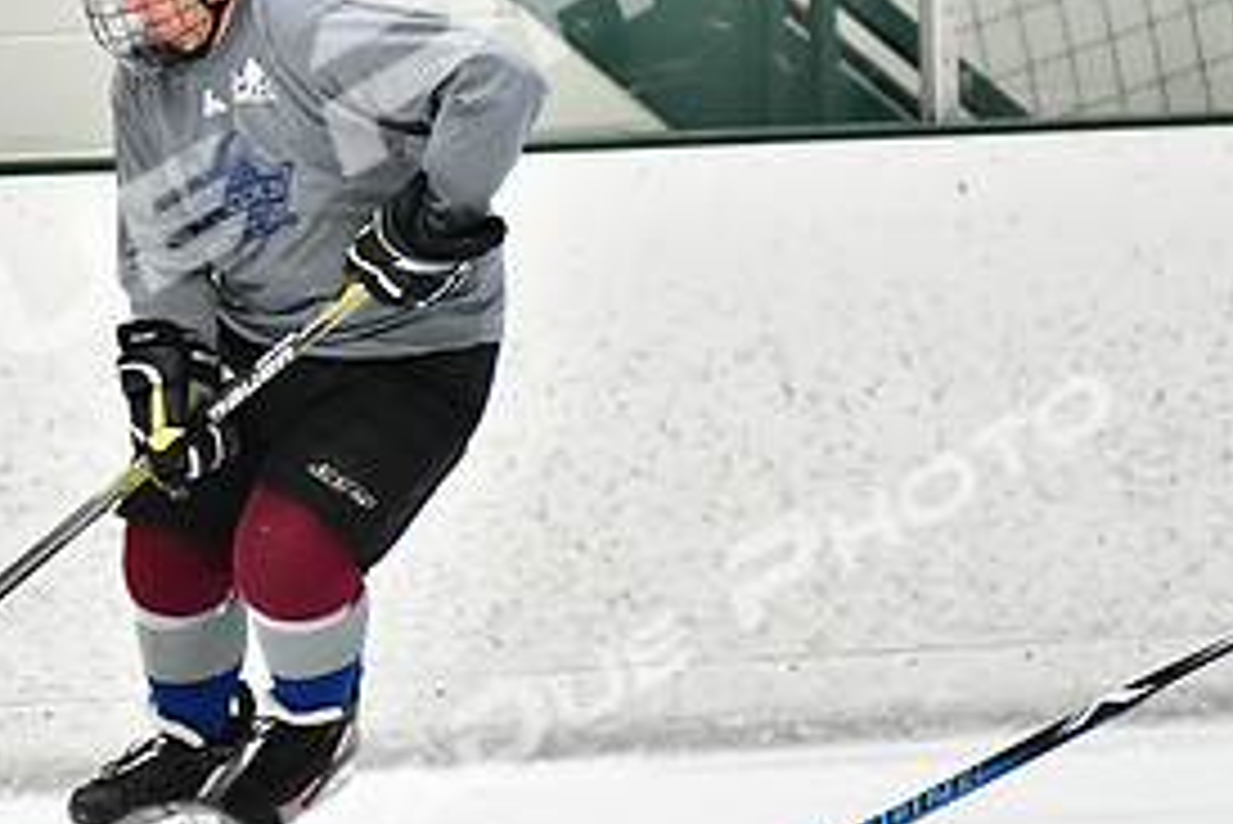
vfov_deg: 2.3
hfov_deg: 3.4
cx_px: 63
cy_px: 245
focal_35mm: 603
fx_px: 20663
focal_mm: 190
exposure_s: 1/1250
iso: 5000
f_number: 2.8
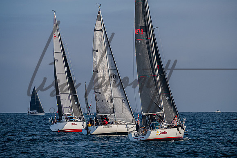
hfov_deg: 7.8
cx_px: 125
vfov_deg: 5.2
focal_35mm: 265
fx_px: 1742
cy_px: 85
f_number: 6.3
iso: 400
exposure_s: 1/800
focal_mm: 200
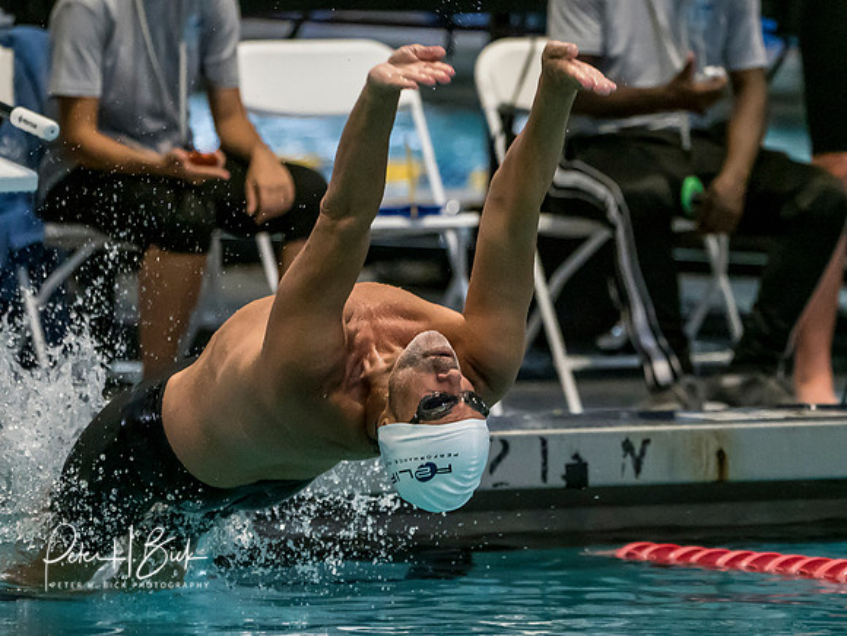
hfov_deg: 3.4
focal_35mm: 579
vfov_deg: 2.6
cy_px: 201
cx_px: 612
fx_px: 14172
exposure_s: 1/1000
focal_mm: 200
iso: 3200
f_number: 2.8
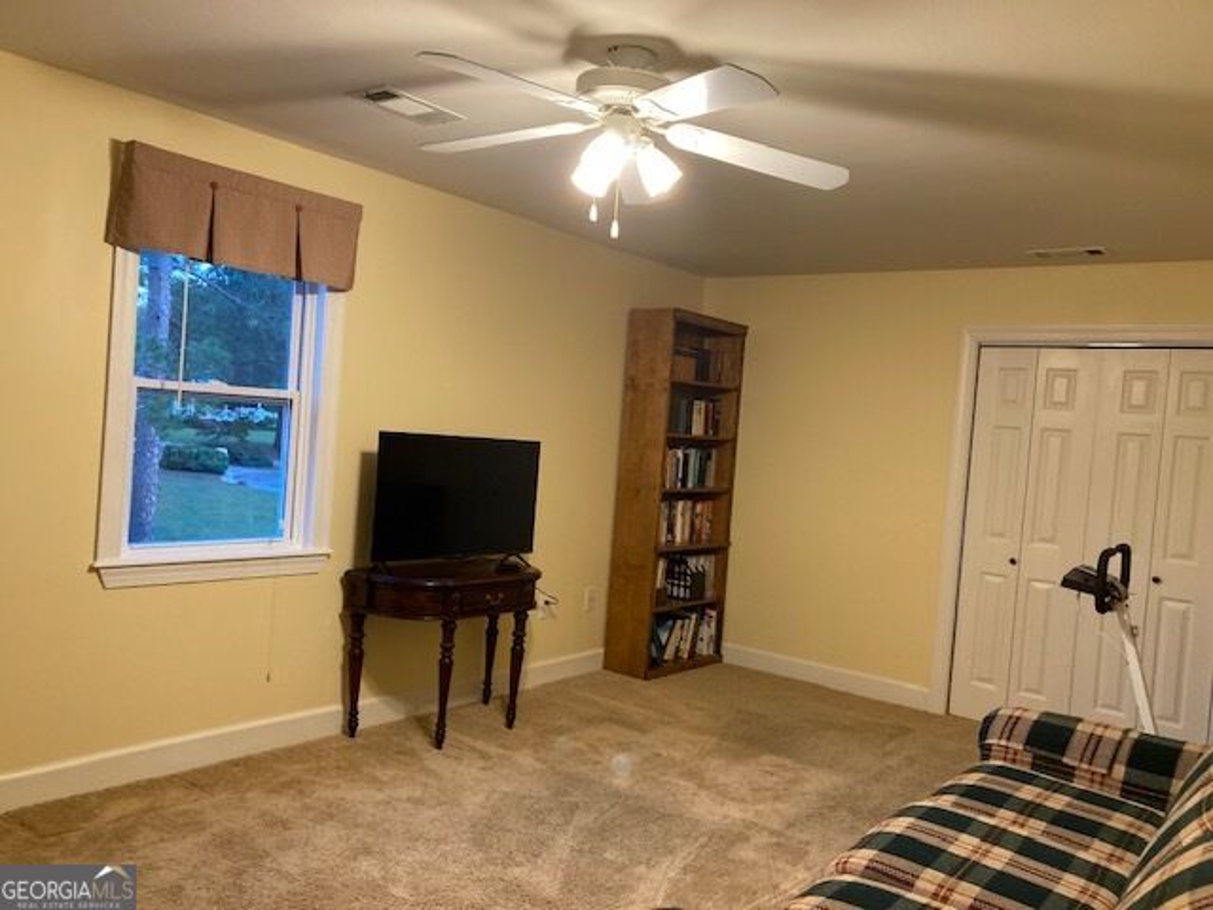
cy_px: 455
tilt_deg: -5.1
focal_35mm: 28
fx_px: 981
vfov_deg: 49.7
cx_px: 606
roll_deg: -4.6
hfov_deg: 63.4
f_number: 1.8
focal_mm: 3.99
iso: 125
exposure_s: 1/60
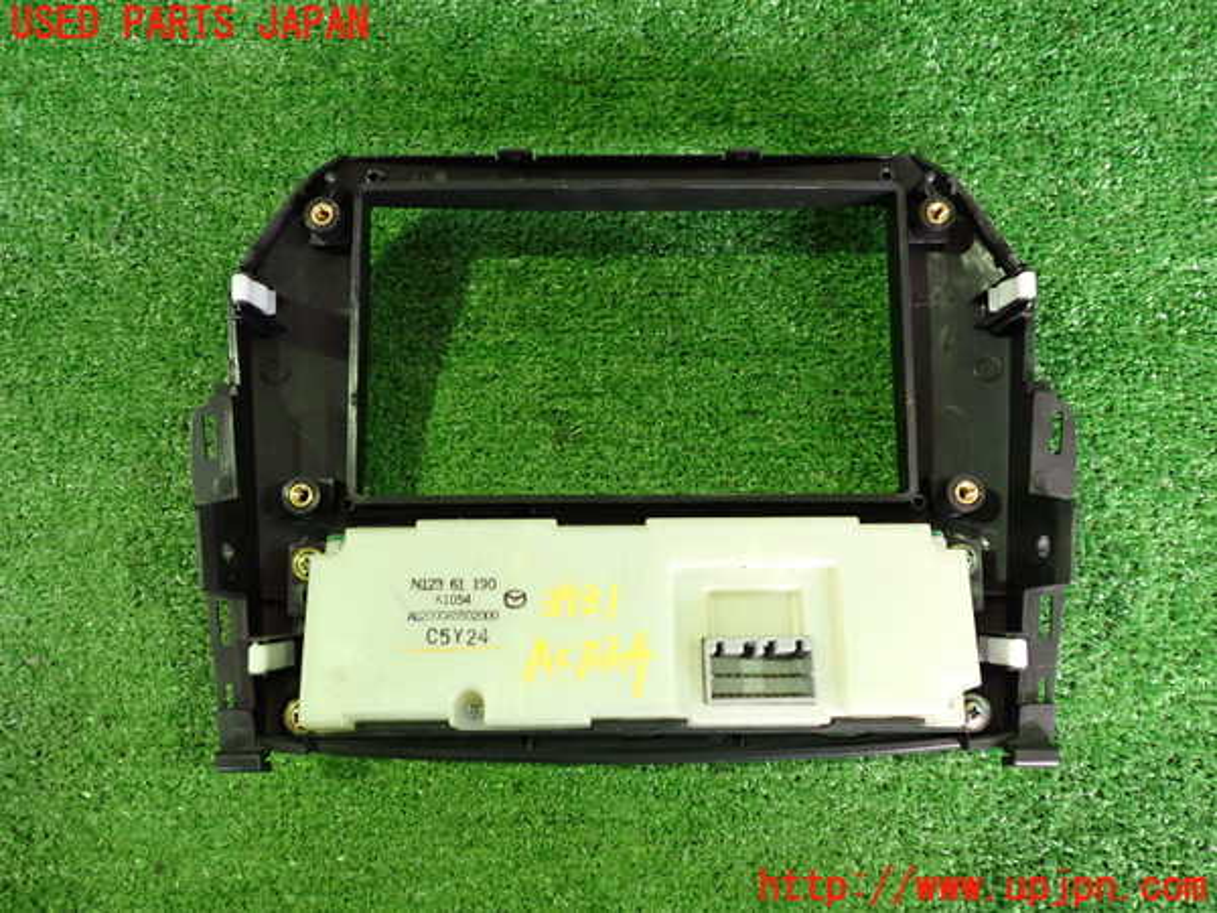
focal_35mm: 30
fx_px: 1055
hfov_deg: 60.0
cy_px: 456
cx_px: 608
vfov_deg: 46.8
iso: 640
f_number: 2.3
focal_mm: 5.4
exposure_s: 1/30
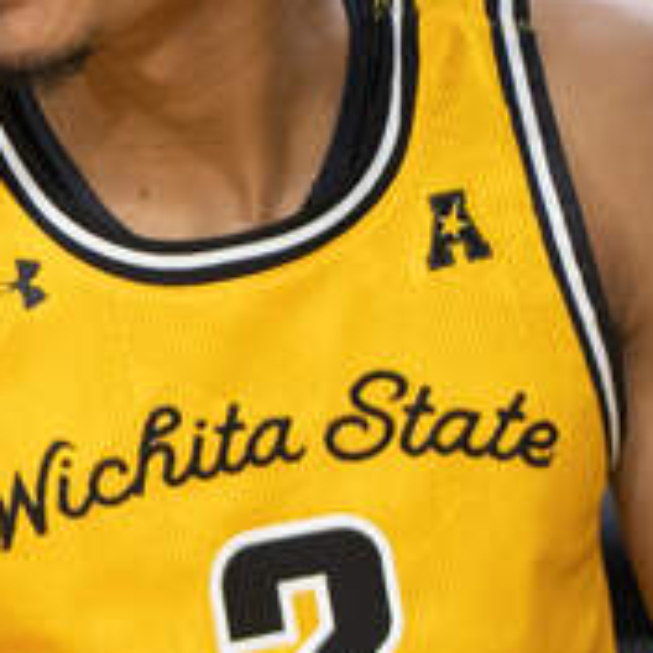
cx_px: -1113
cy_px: 712
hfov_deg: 1.7
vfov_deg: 1.7
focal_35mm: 1007
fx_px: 21492
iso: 1000
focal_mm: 174
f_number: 3.2
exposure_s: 1/250
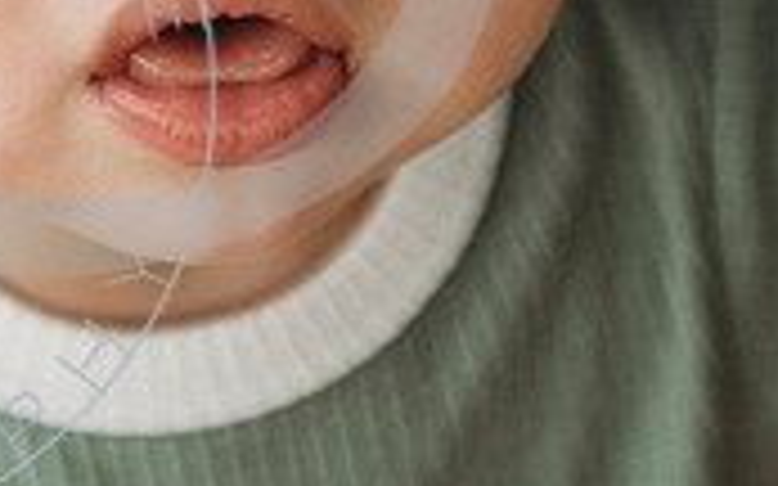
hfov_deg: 8.7
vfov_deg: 5.4
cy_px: -286
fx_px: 5066
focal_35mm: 239
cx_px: -22
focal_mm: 70
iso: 100
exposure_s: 1/400
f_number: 2.8
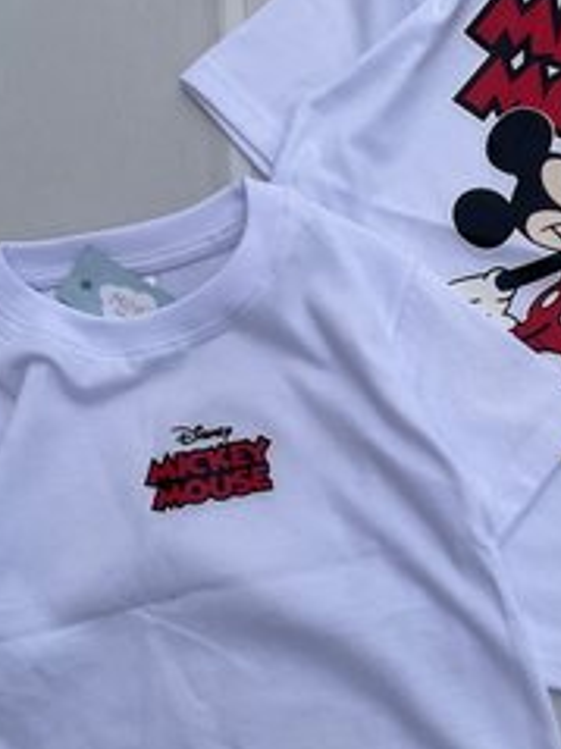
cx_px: 426
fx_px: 1254
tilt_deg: -82.5
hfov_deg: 24.9
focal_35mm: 58
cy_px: 453
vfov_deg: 33.1
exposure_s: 1/3300
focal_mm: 4.2
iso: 32
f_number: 1.6
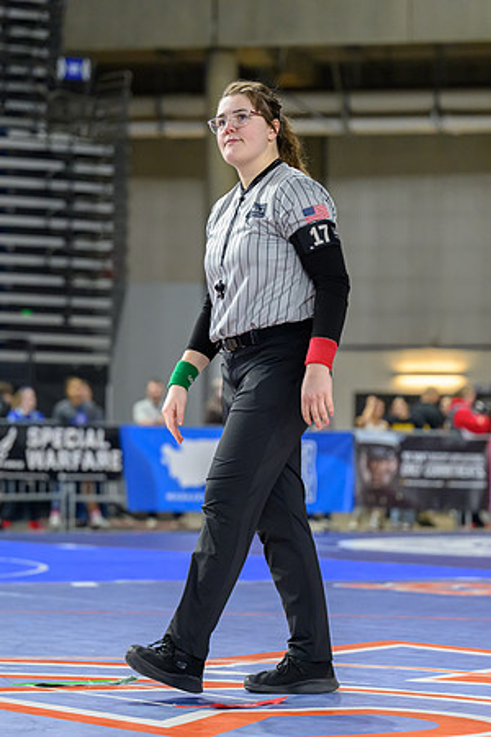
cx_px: 251
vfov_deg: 14.9
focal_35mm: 138
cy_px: 368
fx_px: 2823
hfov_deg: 9.9
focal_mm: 92
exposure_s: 1/800
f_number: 2.8
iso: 5000
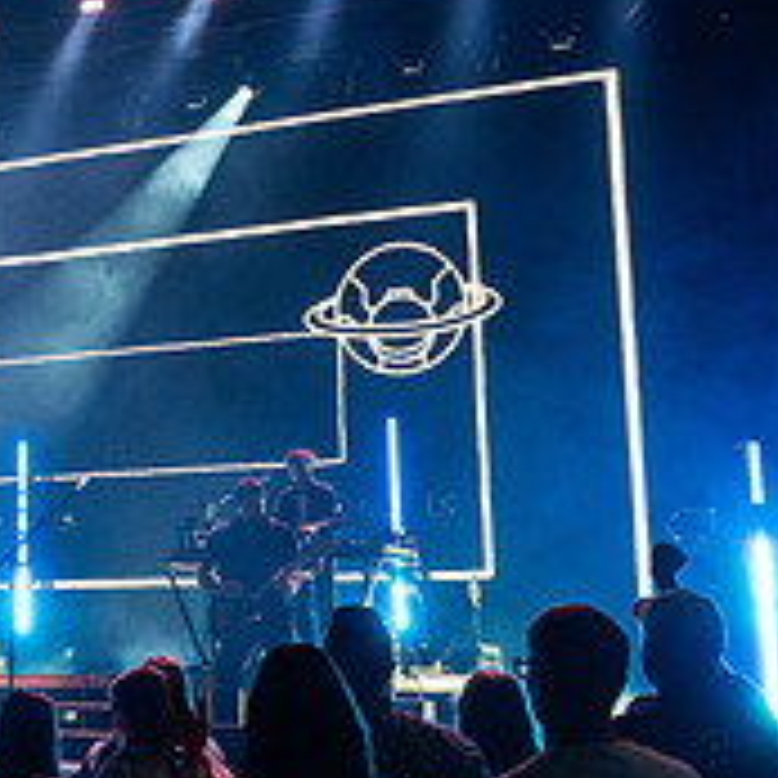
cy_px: 335
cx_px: -49
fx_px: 1805
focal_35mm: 71
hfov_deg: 23.1
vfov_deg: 24.3
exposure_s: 1/800
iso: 5000
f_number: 3.2
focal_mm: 24.5
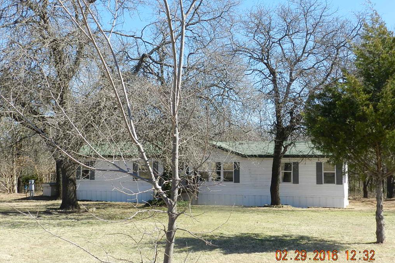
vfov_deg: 33.4
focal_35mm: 40
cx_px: 199
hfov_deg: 48.5
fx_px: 439
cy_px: 137
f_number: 4
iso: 160
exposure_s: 1/500
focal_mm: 6.7
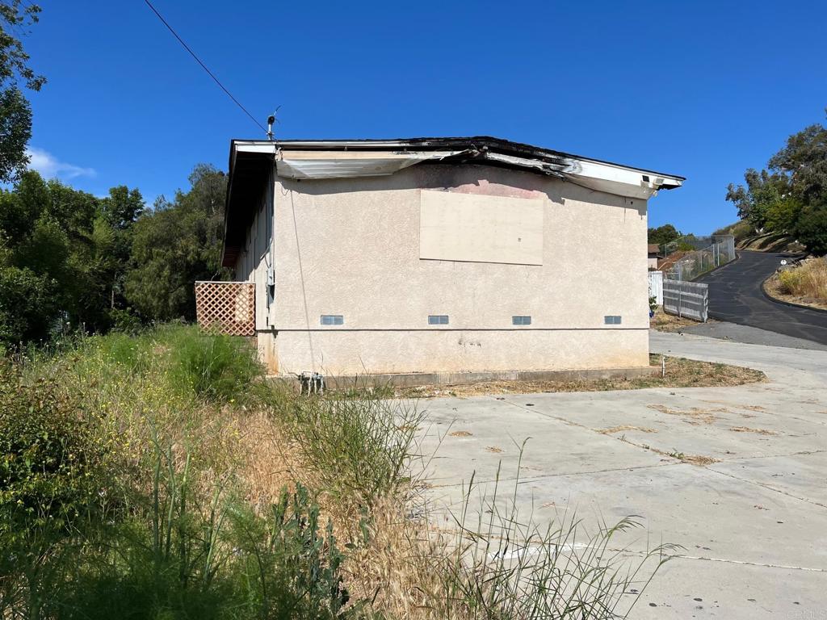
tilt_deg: +2.3
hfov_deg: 67.3
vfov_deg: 53.1
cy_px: 310
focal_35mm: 26
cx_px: 414
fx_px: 621
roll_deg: +0.4
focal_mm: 5.7
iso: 50
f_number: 1.5
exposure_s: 1/10309
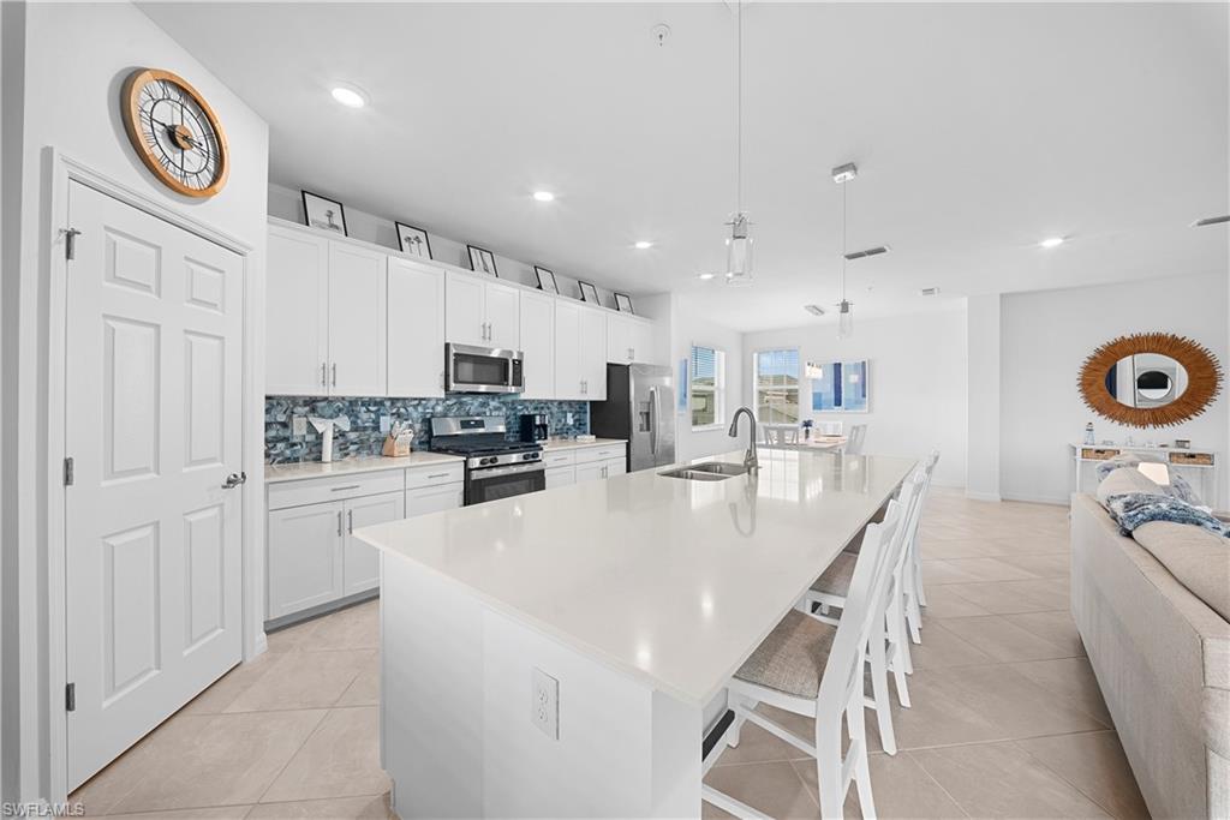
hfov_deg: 112.6
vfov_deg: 90.0
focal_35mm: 12
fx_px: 410
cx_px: 615
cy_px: 410
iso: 2000
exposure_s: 1/15
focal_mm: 12
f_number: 11
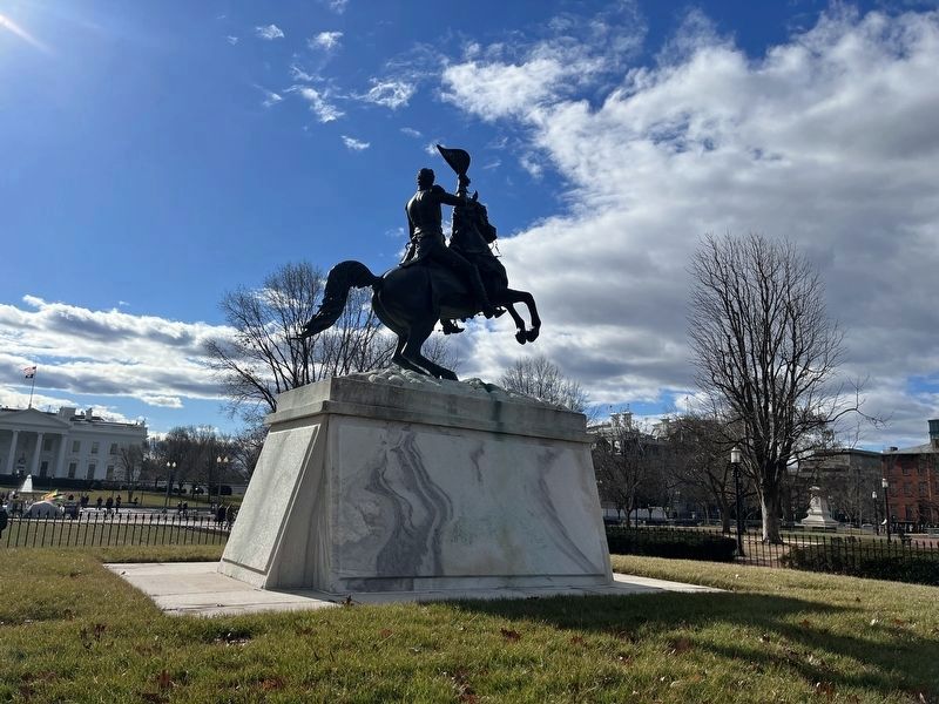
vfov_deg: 53.1
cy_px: 352
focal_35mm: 26
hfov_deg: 67.3
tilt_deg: +12.1
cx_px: 470
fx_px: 705
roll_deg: -3.4
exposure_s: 1/7874
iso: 50
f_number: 1.6
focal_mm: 5.1
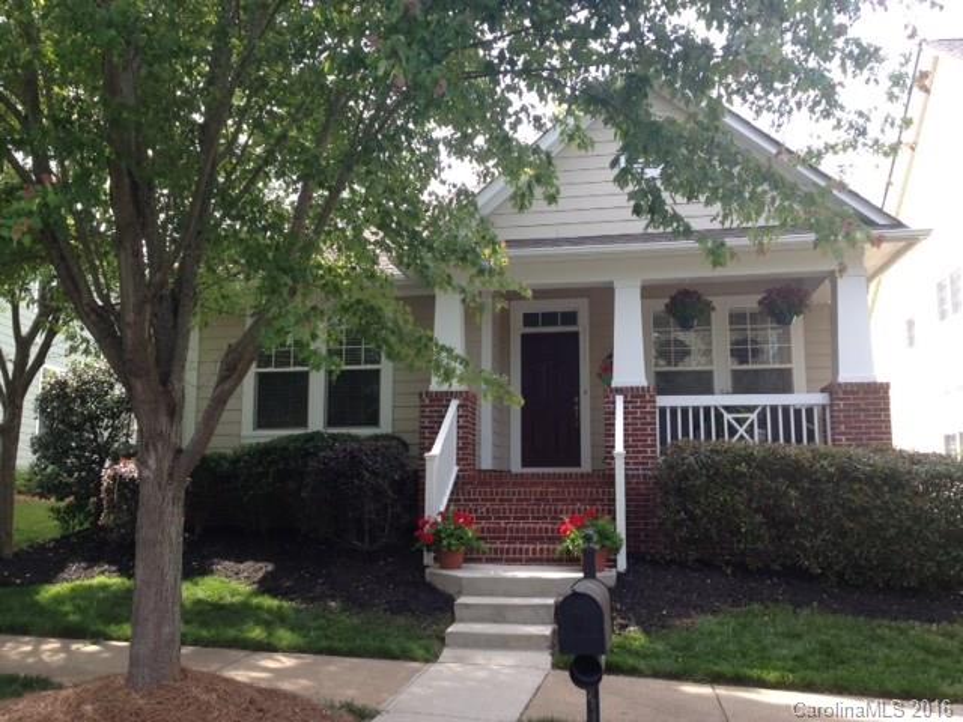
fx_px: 918
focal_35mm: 33
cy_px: 361
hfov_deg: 55.4
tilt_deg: +10.1
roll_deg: -0.3
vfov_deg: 42.9
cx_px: 482
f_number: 2.4
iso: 50
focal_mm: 4.12
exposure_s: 1/308
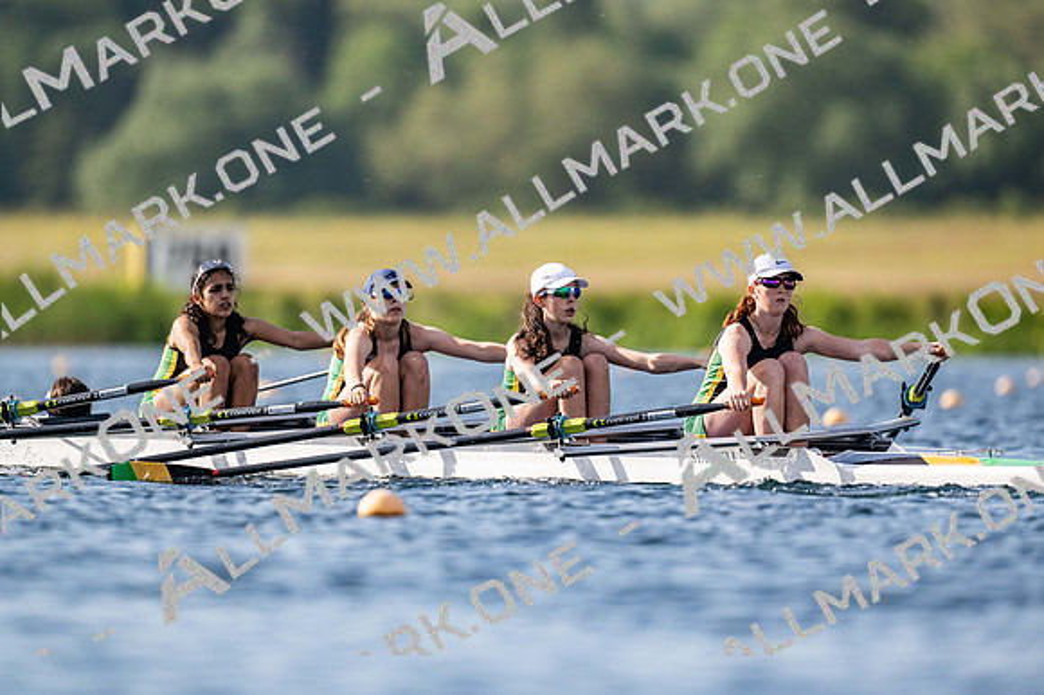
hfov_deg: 3.4
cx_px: 522
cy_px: 348
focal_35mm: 600
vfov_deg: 2.3
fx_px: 17393
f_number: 4
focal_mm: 600
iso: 320
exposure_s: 1/2500
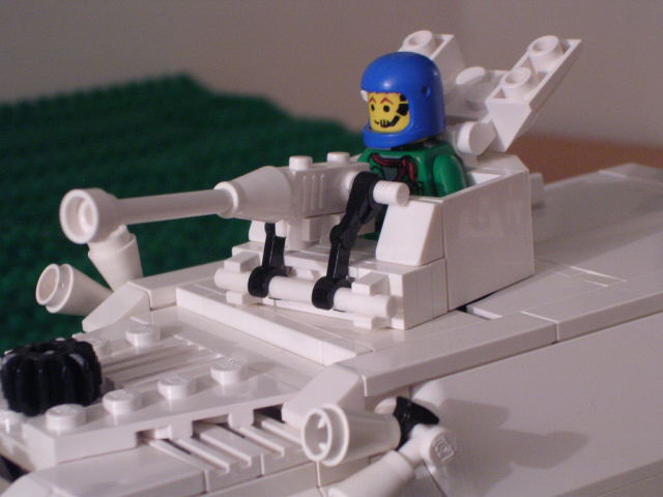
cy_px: 248
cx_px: 332
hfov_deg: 17.1
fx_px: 2203
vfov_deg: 12.9
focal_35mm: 115
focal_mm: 17.4
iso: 400
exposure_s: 1/1.1
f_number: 4.9
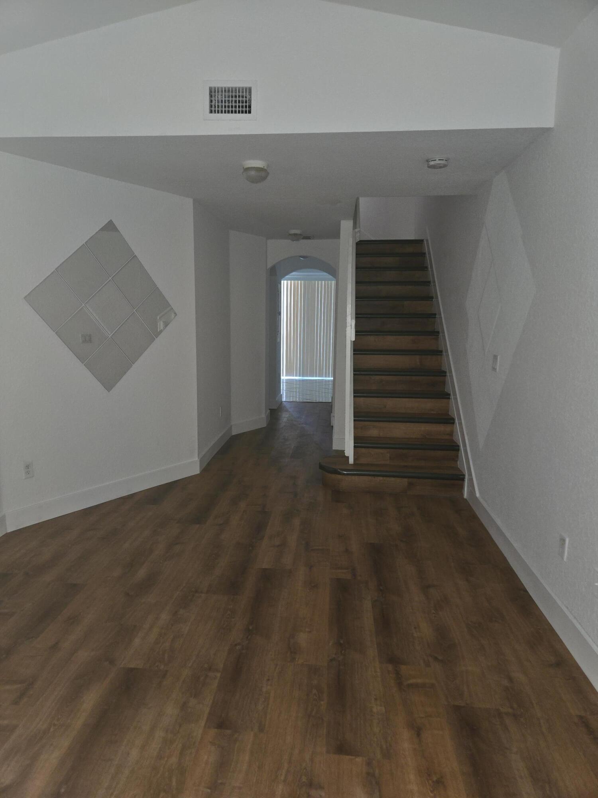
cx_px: 299
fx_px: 530
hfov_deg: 58.9
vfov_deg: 73.9
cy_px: 399
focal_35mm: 23
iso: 125
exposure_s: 1/13
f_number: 1.8
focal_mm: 5.4
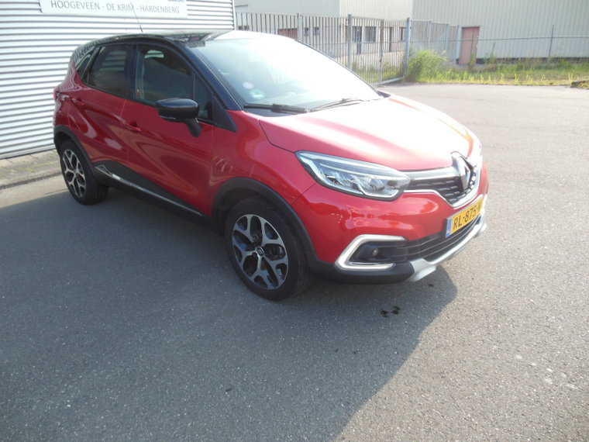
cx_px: 294
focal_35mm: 25
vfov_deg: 54.9
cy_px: 221
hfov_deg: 69.4
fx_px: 425
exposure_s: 1/250
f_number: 3.2
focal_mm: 4.5
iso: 125
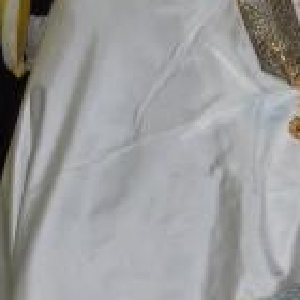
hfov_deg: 7.3
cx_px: 579
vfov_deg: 7.5
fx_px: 2286
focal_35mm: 233
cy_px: 123
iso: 640
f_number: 5.6
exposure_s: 1/30
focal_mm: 25
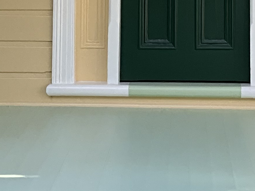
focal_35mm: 133
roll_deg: -0.2
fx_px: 980
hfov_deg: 14.8
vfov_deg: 10.7
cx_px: 160
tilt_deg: +2.9
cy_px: -114
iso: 25
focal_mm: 3
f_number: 1.8
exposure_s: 1/397
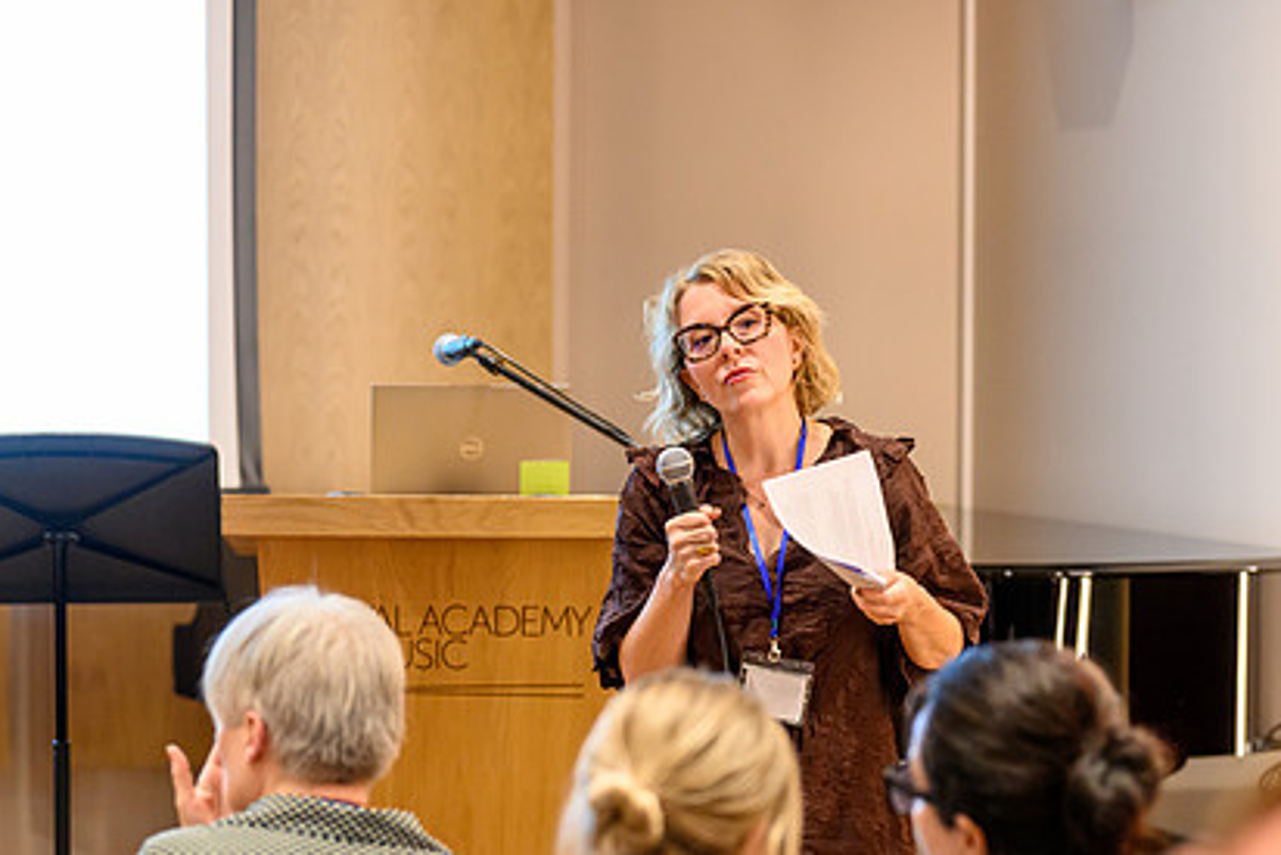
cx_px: 700
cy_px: 521
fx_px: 4592
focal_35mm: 129
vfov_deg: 10.6
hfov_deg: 15.9
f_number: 2.7
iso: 2800
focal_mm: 91
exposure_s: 1/125
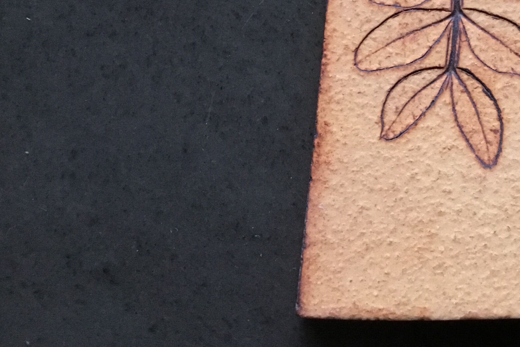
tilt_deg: -85.7
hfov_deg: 32.0
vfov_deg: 21.7
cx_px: 457
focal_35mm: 60
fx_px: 867
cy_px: -7
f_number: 2.4
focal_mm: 3.3
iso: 200
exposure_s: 1/20
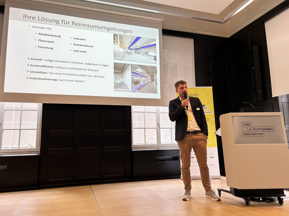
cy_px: 108
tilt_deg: +7.9
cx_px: 144
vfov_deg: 53.1
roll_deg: +1.5
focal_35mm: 26
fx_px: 217
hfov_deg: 67.3
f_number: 1.5
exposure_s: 1/100
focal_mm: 5.7
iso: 40
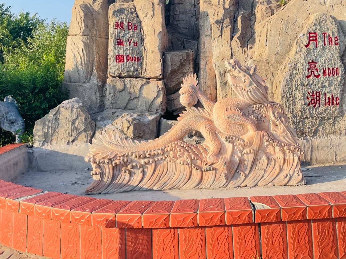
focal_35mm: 41
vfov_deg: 34.6
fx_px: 410
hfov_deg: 45.1
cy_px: 74
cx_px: 230
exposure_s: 1/1092
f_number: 1.6
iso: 32
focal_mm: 4.2
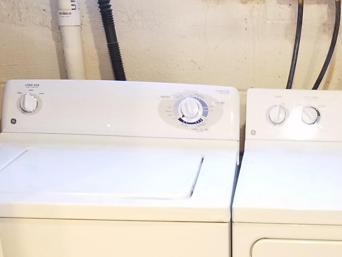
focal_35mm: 62
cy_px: 259
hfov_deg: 30.2
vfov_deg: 22.7
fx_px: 612
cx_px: 287
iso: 160
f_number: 1.7
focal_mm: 4.2
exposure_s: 1/24
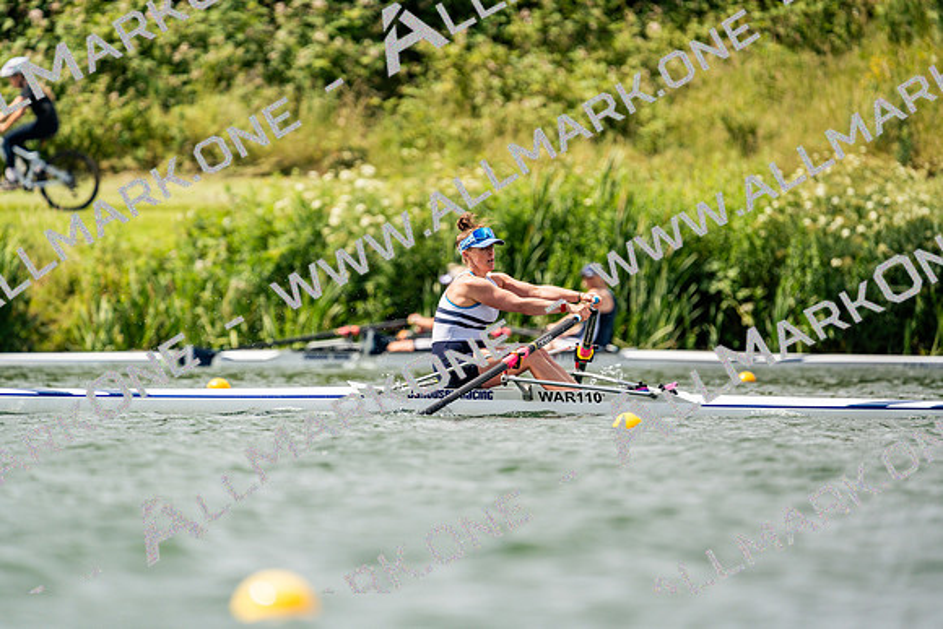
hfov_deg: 3.4
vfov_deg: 2.3
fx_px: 15720
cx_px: 472
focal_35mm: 600
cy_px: 314
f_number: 6.3
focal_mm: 600
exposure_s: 1/2000
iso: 320
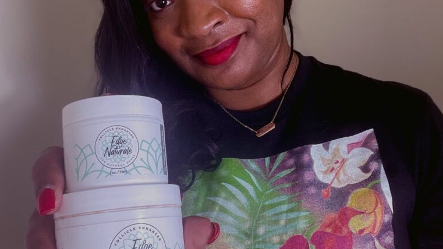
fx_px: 517
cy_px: 97
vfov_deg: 27.0
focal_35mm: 44
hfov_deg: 46.4
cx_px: 221
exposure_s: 1/60
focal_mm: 2.71
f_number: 2.2
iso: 200
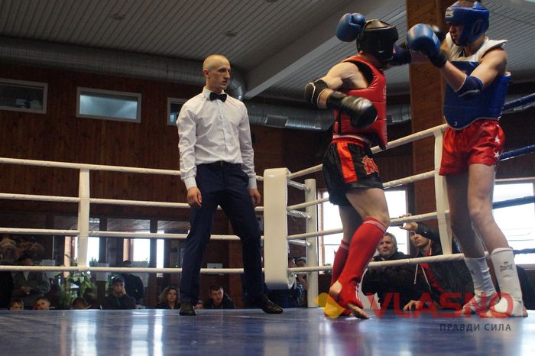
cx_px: 268
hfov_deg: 37.9
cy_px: 178
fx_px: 780
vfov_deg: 25.7
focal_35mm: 52
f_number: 5.6
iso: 3200
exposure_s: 1/125
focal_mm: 35
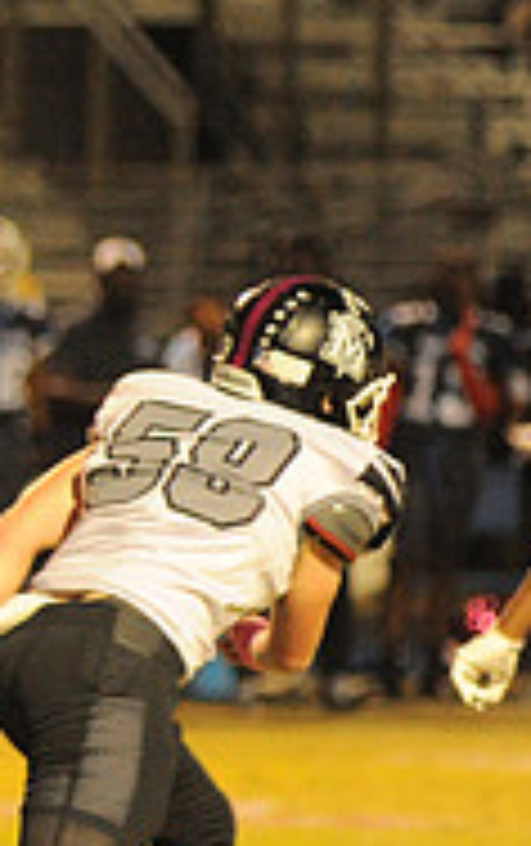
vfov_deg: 3.3
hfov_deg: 2.1
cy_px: 495
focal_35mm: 627
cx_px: -590
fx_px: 14474
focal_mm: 200
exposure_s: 1/320
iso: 6400
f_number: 4
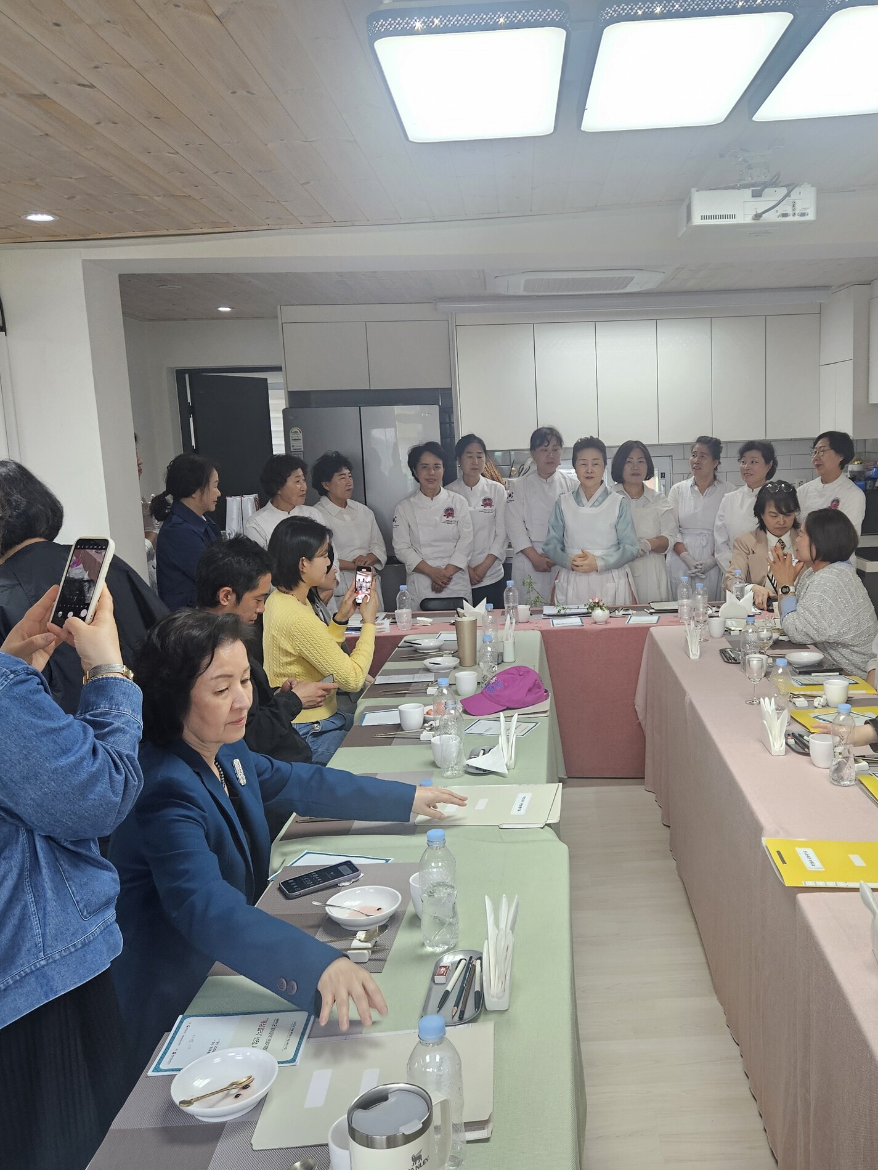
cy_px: 579
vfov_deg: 58.3
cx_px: 591
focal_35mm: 31
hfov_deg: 44.7
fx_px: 1048
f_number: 1.8
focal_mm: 5.4
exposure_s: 1/120
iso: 125
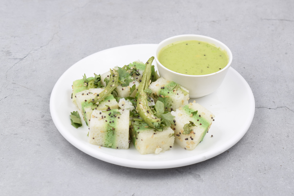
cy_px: 98
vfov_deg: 17.5
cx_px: 147
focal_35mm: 78
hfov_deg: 26.0
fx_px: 637
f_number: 10
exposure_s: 1/160
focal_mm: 52
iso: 100
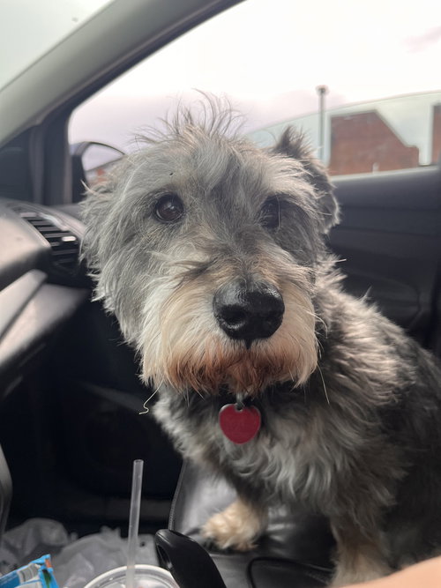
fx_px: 442
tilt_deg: -10.5
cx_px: 220
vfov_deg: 67.3
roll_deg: +1.1
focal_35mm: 26
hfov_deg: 53.0
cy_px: 294
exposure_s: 1/611
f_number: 1.6
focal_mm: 5.1
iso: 50
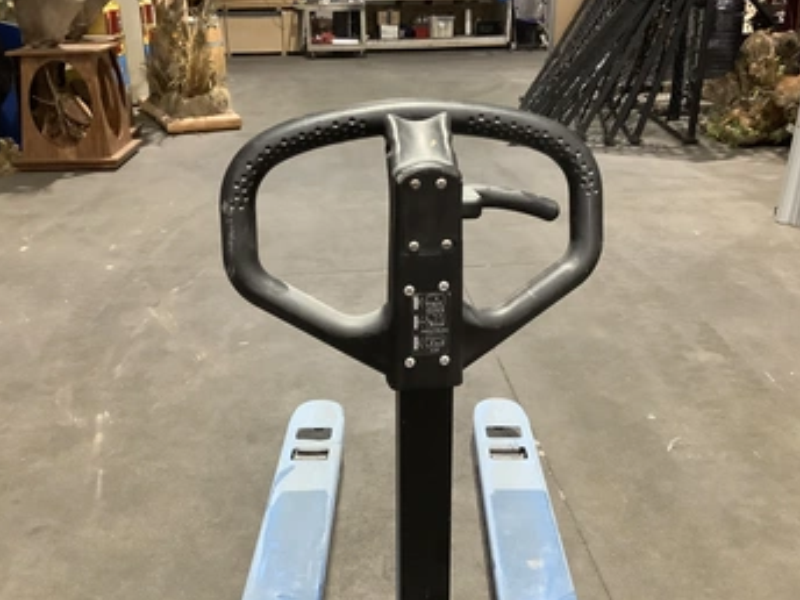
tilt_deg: -18.8
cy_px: 265
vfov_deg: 39.6
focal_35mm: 36
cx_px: 400
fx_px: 832
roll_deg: +0.5
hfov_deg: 51.4
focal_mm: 3.3
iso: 320
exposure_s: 1/40
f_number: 2.4
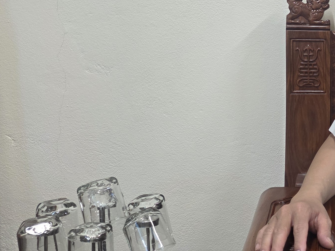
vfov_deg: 21.5
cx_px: 433
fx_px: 658
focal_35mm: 68
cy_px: 77
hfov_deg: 24.9
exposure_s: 1/180
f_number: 1.7
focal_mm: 6.25
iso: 160
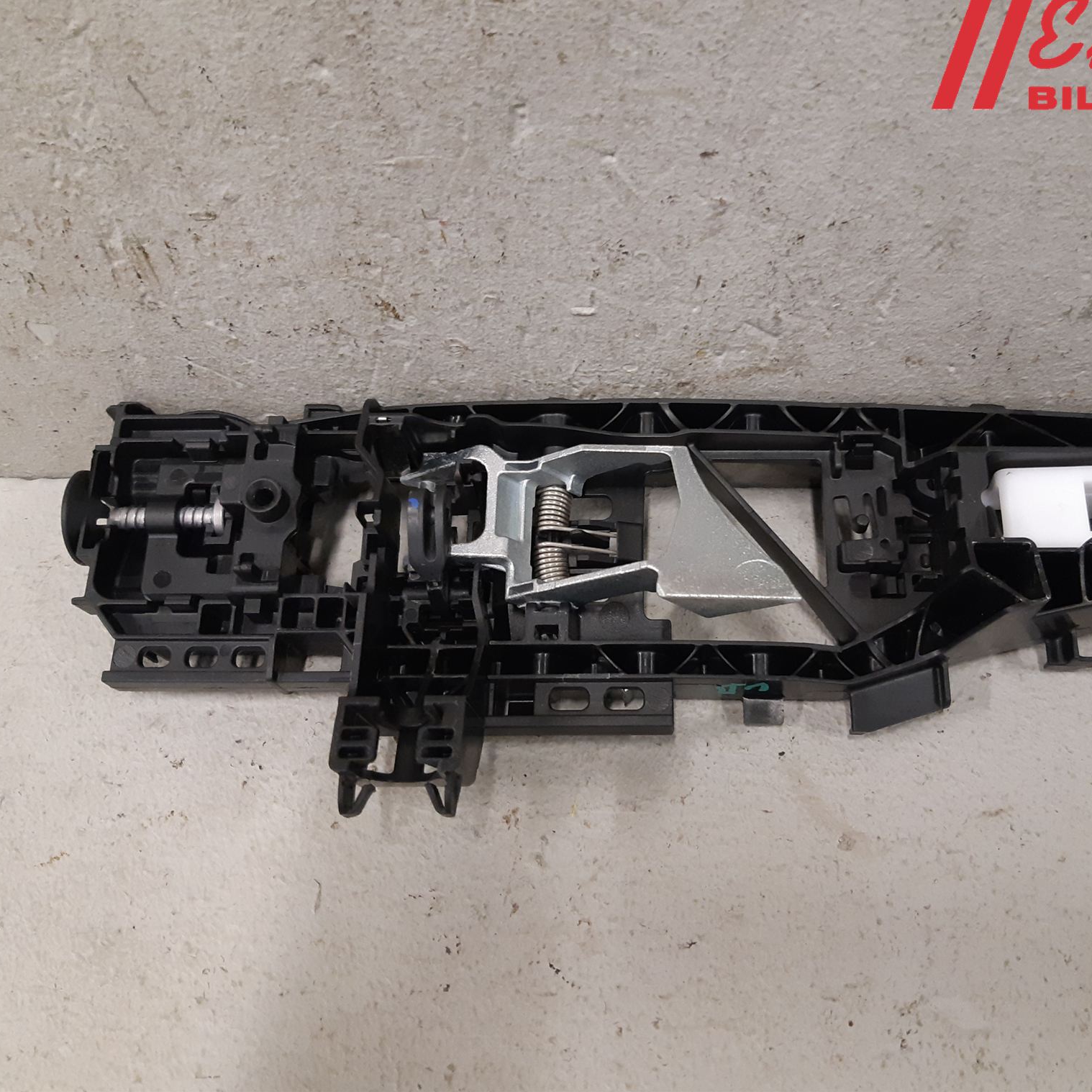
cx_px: 637
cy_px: 540
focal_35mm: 31
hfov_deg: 52.3
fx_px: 1106
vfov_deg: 52.5
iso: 250
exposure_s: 1/50
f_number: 1.7
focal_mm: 3.93
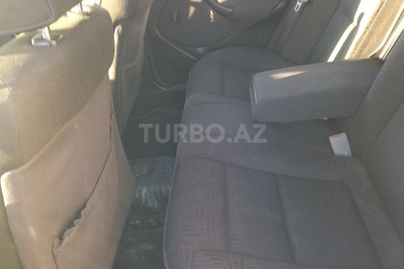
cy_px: 133
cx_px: 203
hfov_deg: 54.4
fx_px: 393
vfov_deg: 37.8
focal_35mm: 35
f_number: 2.4
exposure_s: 1/20
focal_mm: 4.12
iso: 100
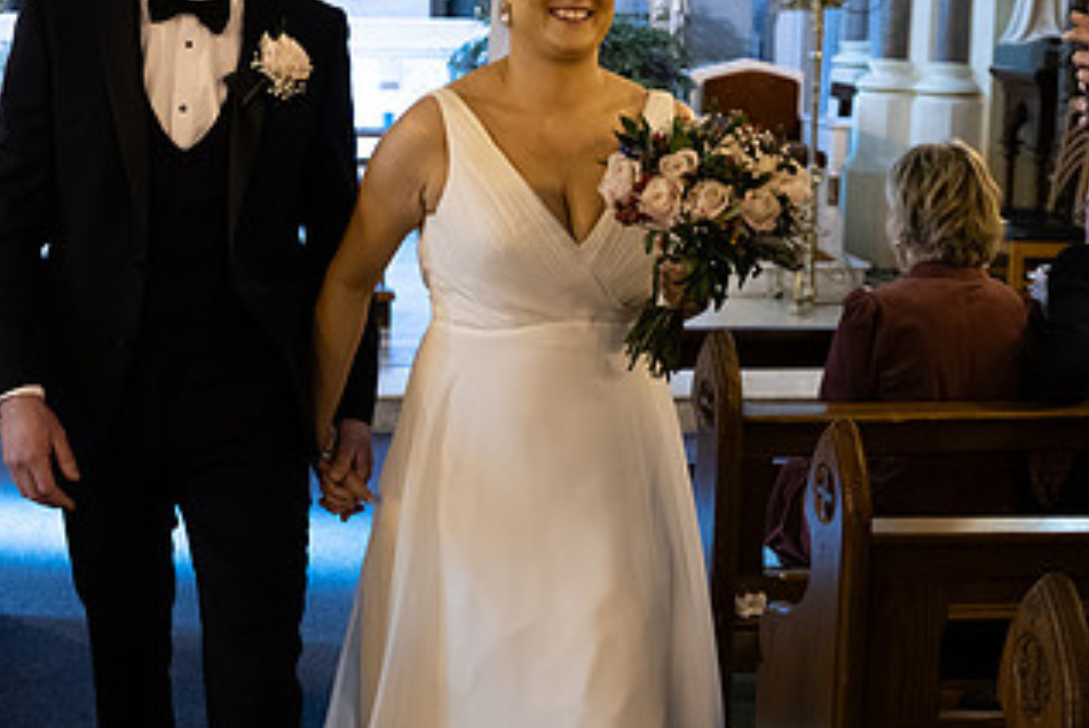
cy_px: 228
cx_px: 350
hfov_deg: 31.1
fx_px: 1938
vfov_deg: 21.2
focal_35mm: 64
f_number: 3.5
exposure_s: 1/160
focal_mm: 35
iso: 1250
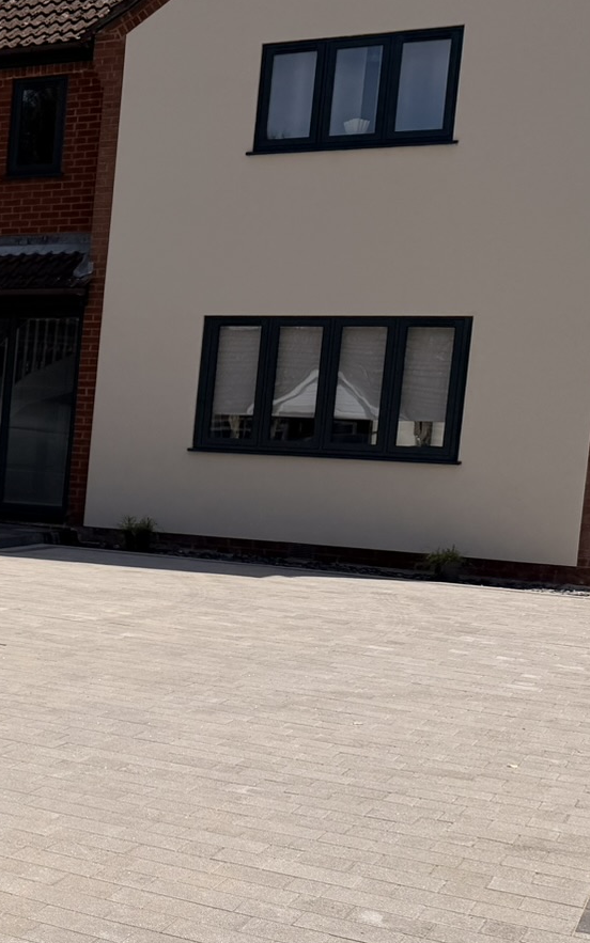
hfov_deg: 18.7
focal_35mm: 59
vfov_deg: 34.3
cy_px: 609
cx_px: -357
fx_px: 1518
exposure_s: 1/9091
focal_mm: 6.76
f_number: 1.78
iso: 80
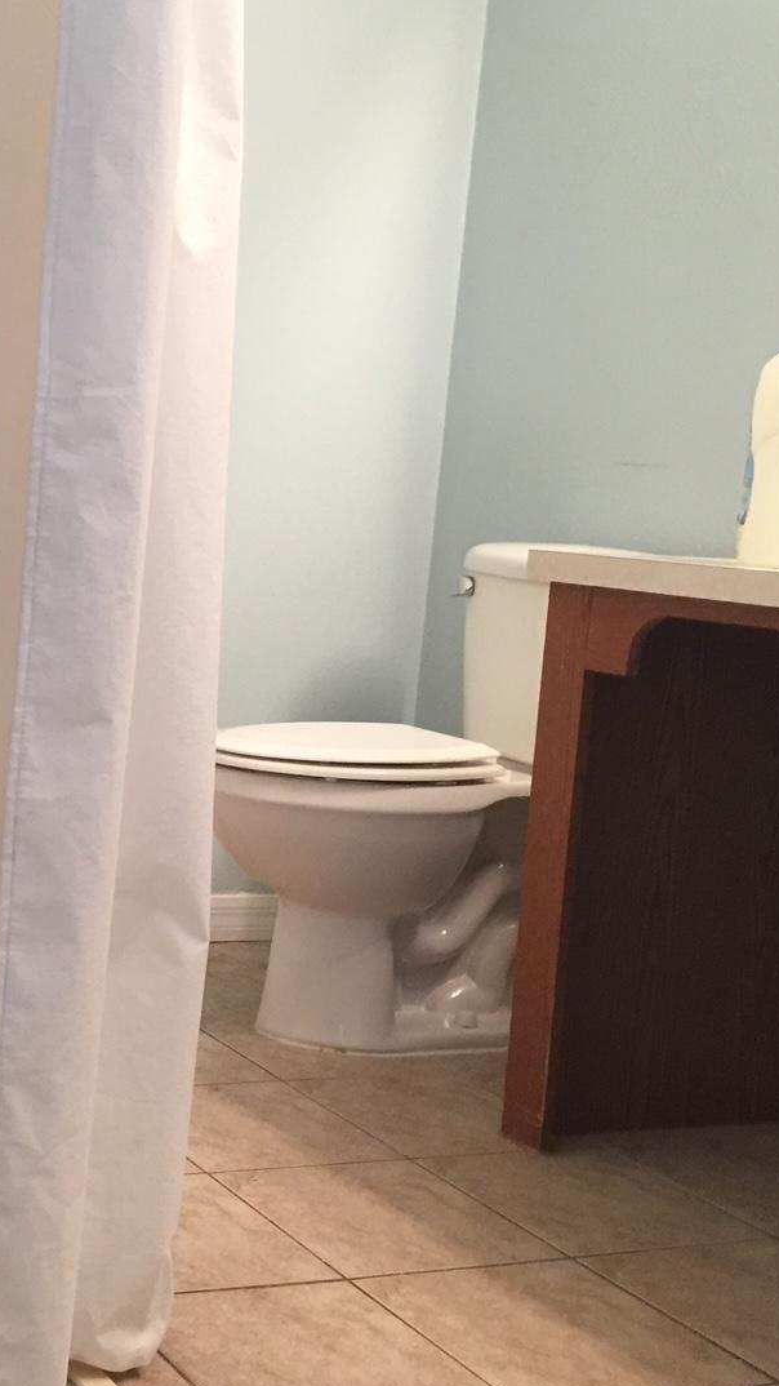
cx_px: -215
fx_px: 1763
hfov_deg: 22.5
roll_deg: -3.3
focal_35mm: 48
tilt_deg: -5.9
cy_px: 684
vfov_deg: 42.9
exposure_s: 1/17
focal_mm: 4.15
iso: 100
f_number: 2.2
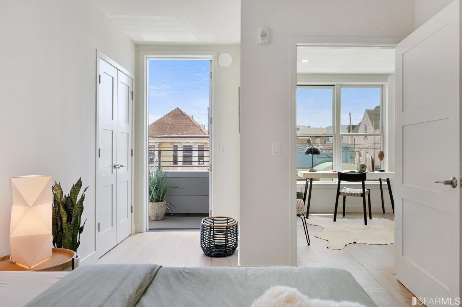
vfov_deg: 53.1
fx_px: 308
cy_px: 154
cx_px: 231
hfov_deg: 73.8
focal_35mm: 24
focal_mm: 24
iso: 400
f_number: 11
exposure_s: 1/40
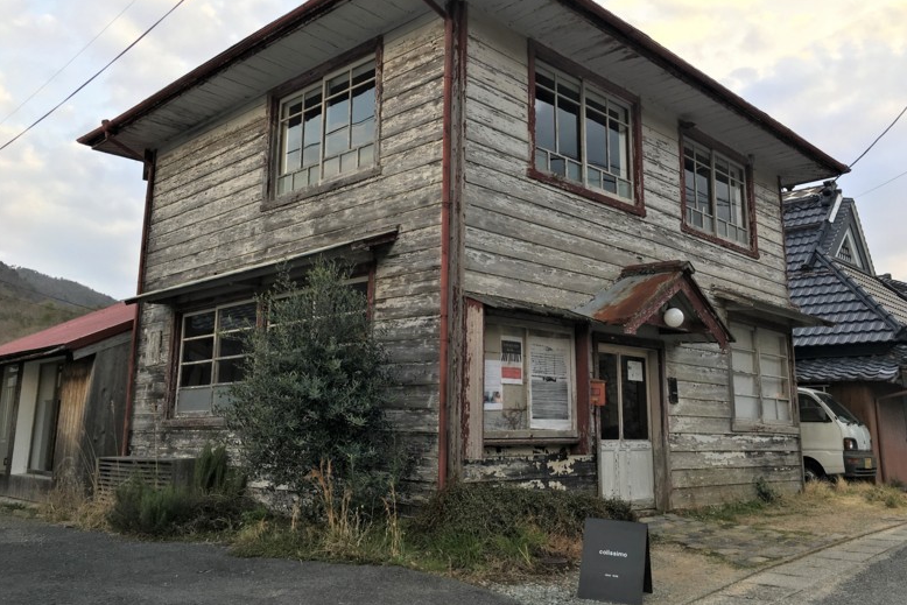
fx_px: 781
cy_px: 267
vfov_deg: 42.3
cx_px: 459
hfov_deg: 60.3
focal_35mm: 31
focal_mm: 4.15
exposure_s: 1/246
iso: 25
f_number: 2.2
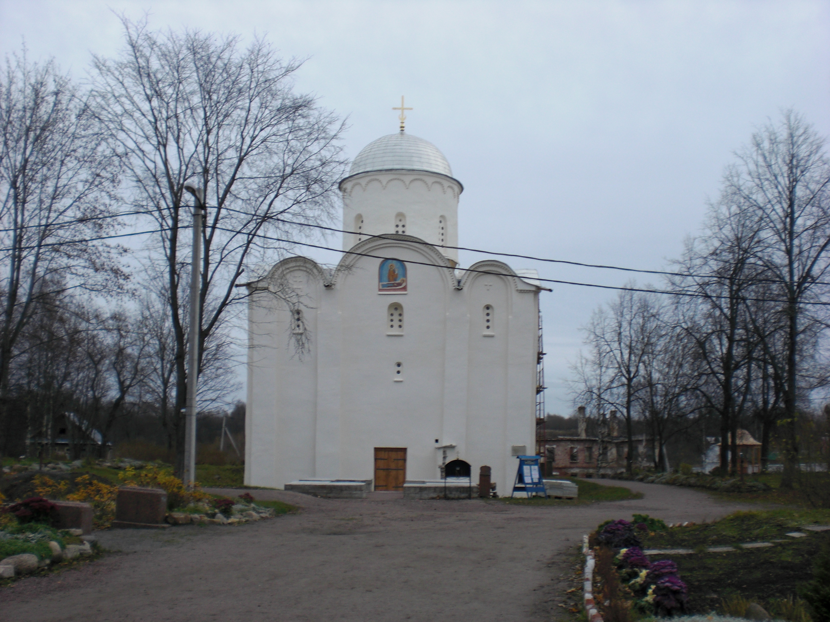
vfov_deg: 37.7
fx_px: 911
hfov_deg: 49.0
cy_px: 311
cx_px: 415
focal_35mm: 38
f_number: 3.1
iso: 64
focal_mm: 6.3
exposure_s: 1/320
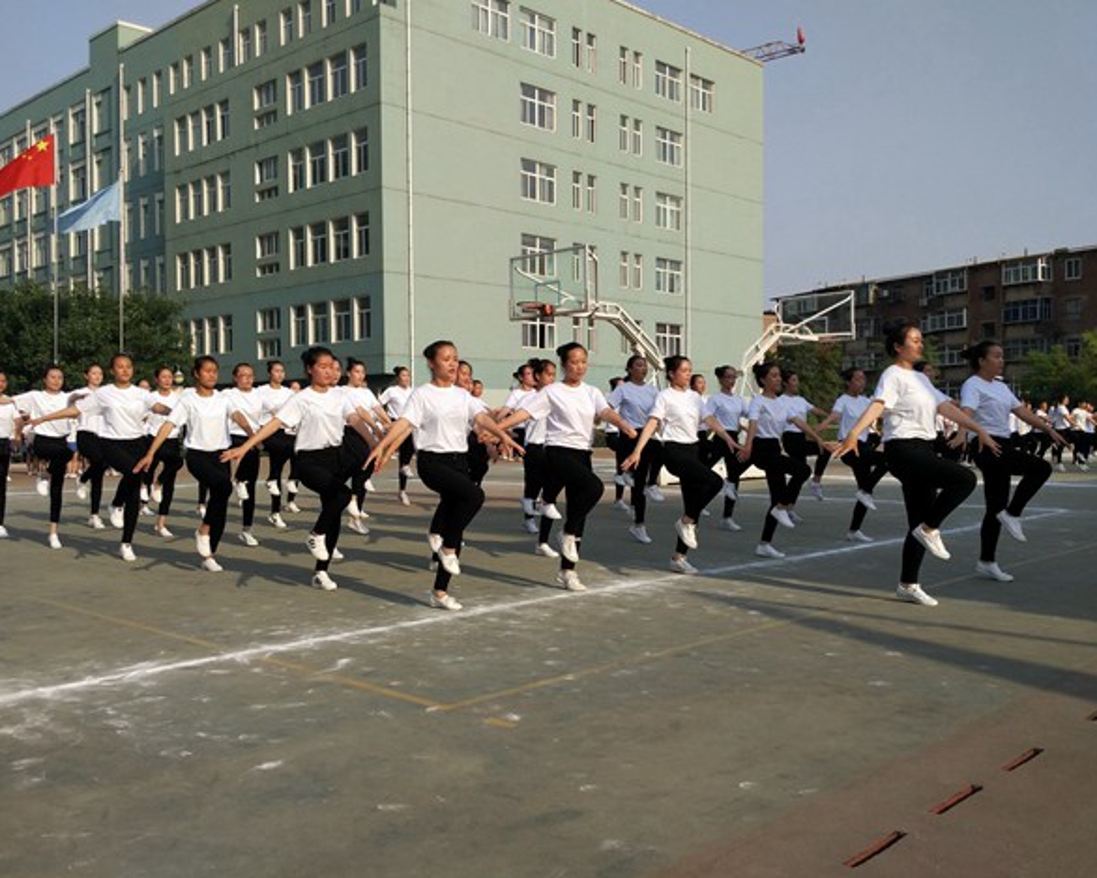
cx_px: 535
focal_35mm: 32
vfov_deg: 45.8
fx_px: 1039
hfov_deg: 55.6
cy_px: 434
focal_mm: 4.12
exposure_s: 1/1352
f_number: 2
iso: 100
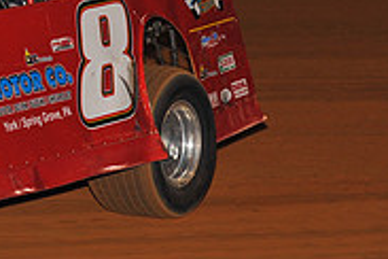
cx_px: -174
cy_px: 28
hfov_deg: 5.2
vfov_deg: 3.5
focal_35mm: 396
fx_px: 4268
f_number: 5.6
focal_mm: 125
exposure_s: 1/250
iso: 500
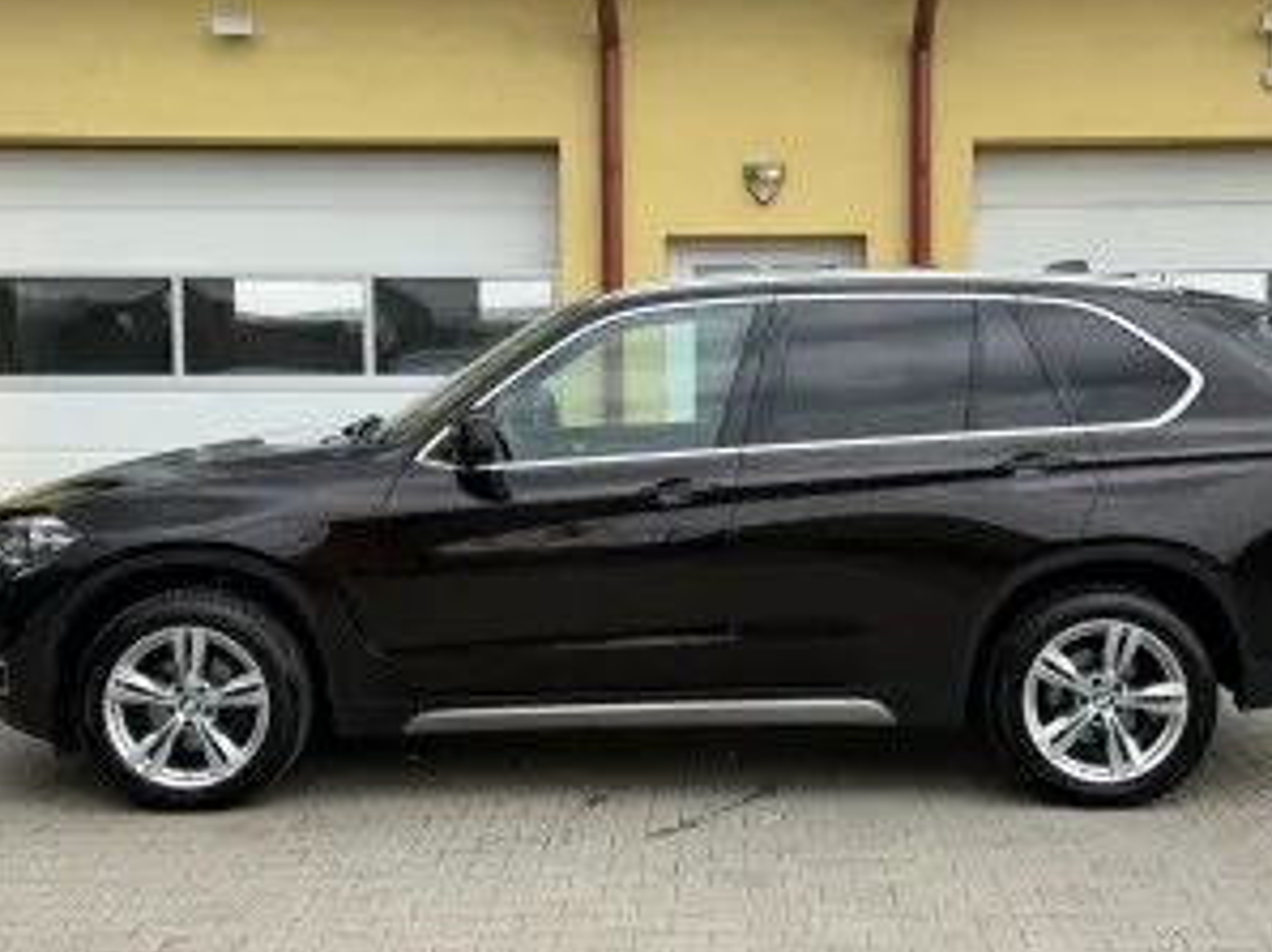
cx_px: 691
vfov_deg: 25.2
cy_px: 508
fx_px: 2130
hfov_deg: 33.2
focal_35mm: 58
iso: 80
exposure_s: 1/1353
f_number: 1.78
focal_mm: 6.76
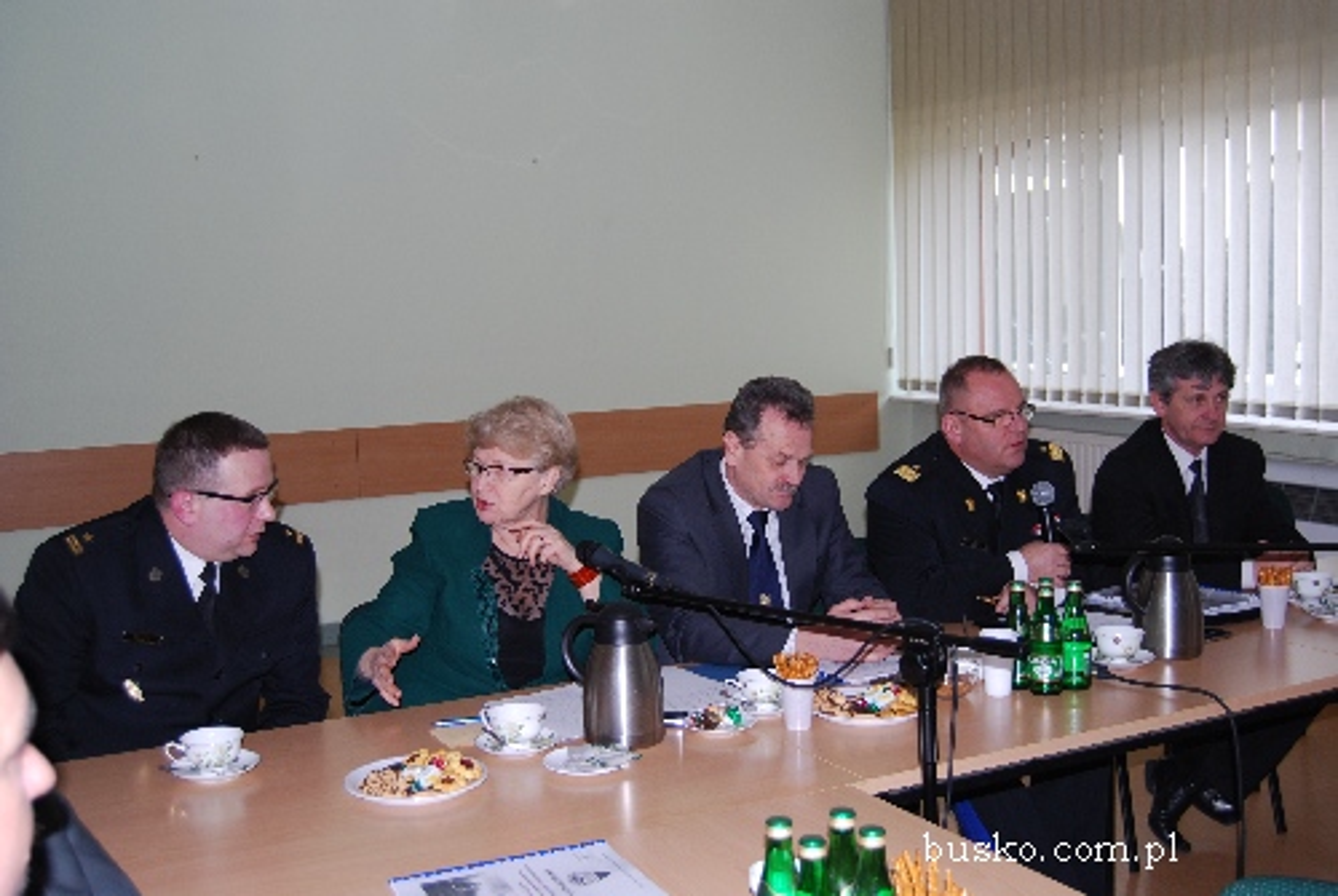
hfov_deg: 49.5
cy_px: 448
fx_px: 1452
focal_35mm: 39
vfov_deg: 34.3
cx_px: 669
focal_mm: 26
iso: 200
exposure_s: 1/60
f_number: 4.2
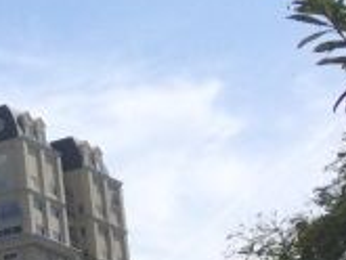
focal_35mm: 180
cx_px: -715
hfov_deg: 8.9
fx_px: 1800
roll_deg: +0.8
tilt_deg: +11.7
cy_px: 409
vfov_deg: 8.1
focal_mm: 4.15
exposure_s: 1/2933
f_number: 2.2
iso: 32
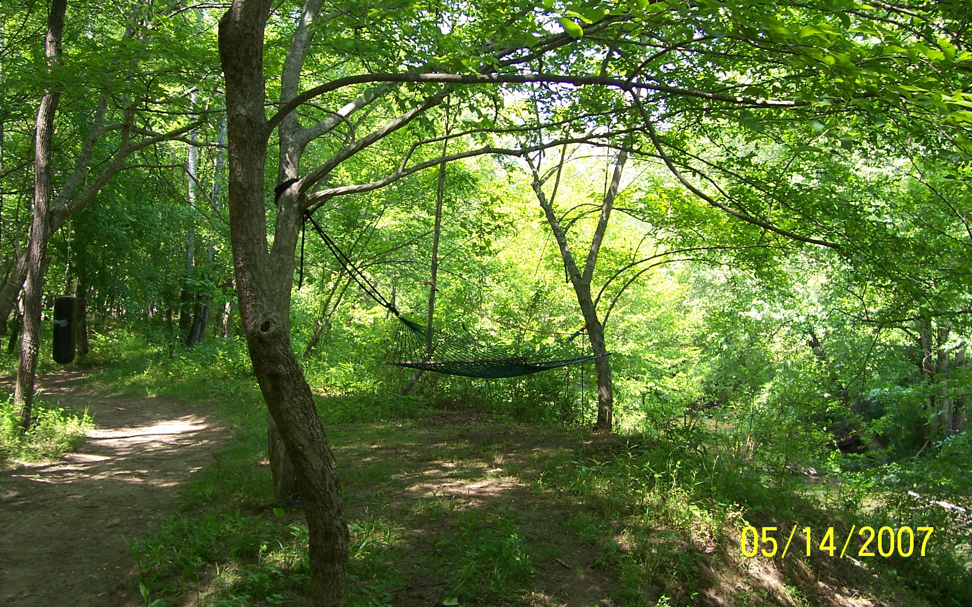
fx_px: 980
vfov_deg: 34.4
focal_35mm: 37
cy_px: 263
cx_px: 491
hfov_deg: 52.8
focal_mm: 5.6
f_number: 2.7
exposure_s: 1/125
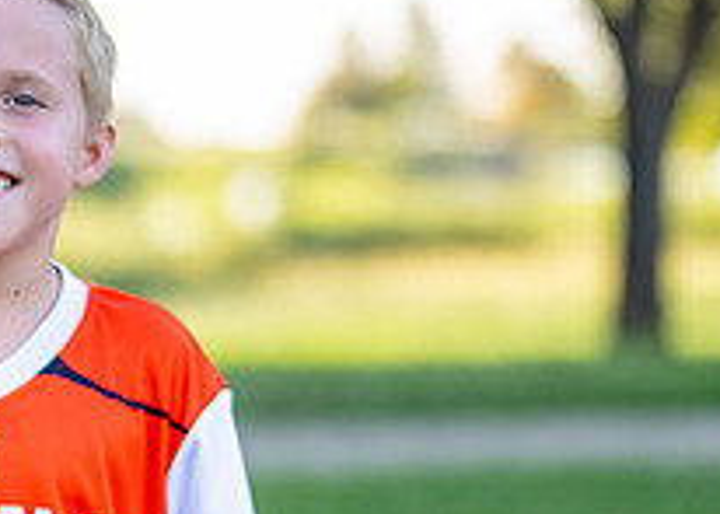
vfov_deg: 8.2
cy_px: 425
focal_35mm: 174
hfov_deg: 11.4
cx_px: -76
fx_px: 3557
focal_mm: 50
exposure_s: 1/1600
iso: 160
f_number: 1.2
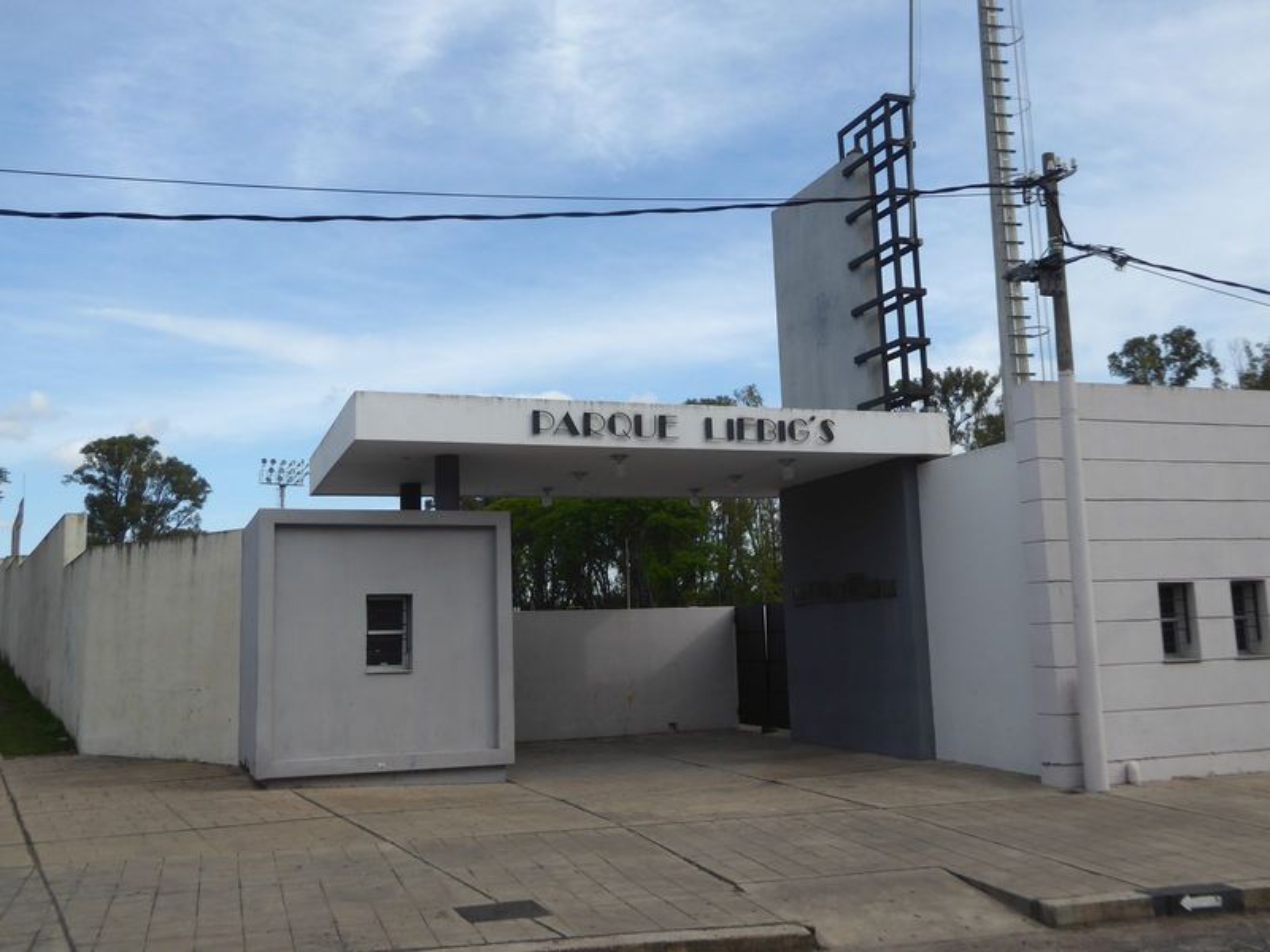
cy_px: 476
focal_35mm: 34
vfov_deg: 41.8
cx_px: 635
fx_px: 1247
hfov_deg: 54.0
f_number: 3.6
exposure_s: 1/640
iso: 80
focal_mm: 5.8
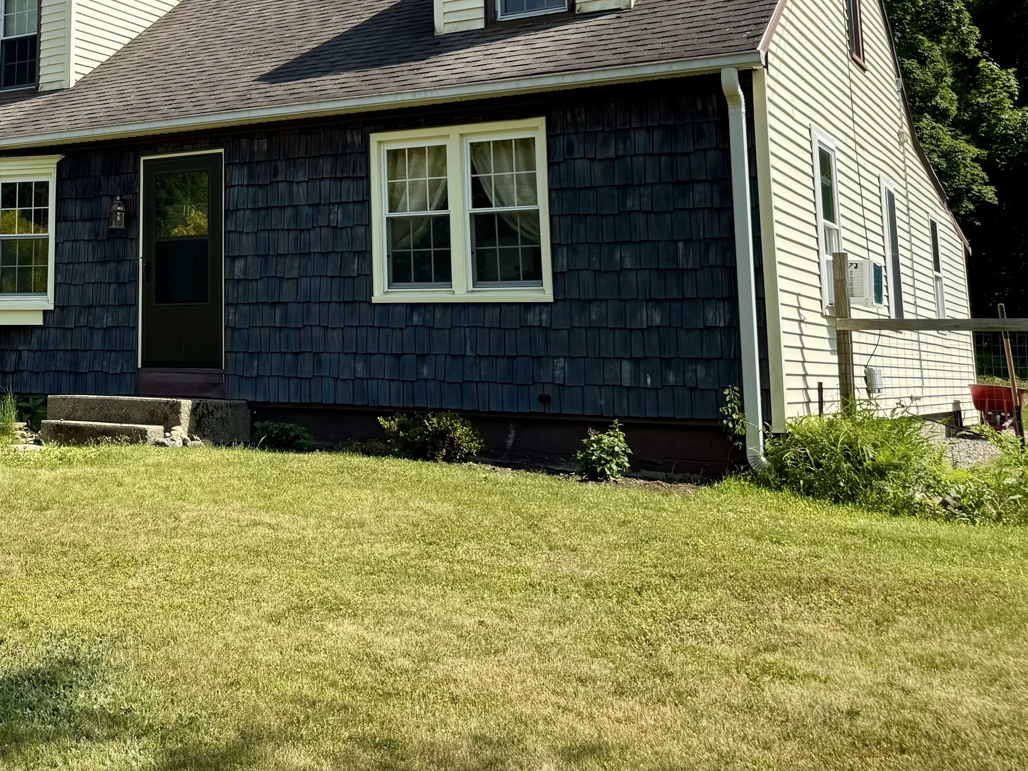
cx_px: 129
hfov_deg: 39.4
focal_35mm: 45
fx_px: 1337
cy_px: 139
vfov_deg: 31.3
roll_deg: -0.5
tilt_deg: +9.6
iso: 80
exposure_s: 1/4049
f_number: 1.78
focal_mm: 6.76
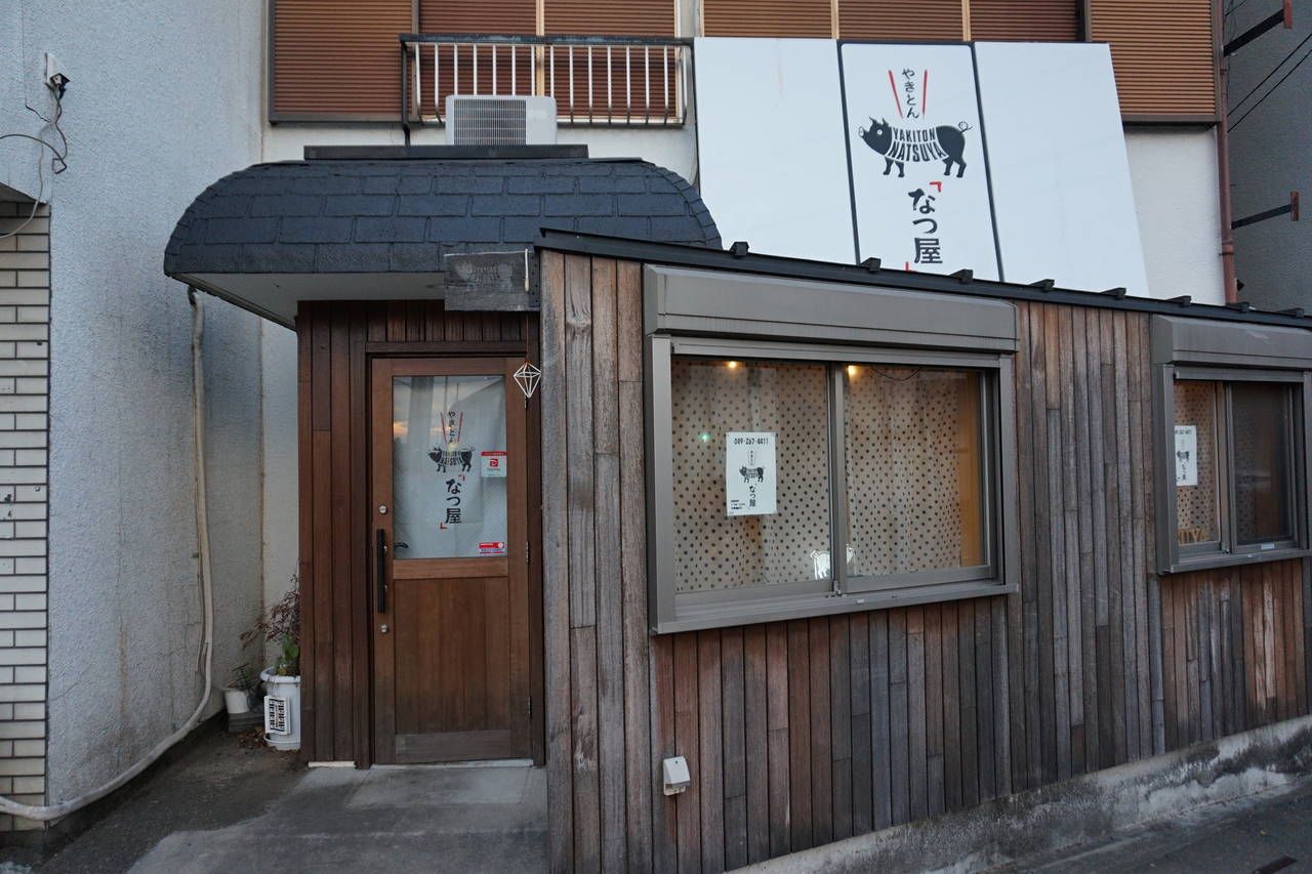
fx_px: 874
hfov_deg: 73.8
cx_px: 656
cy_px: 437
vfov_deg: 53.1
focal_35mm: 24
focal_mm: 16
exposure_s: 1/160
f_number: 4
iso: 800
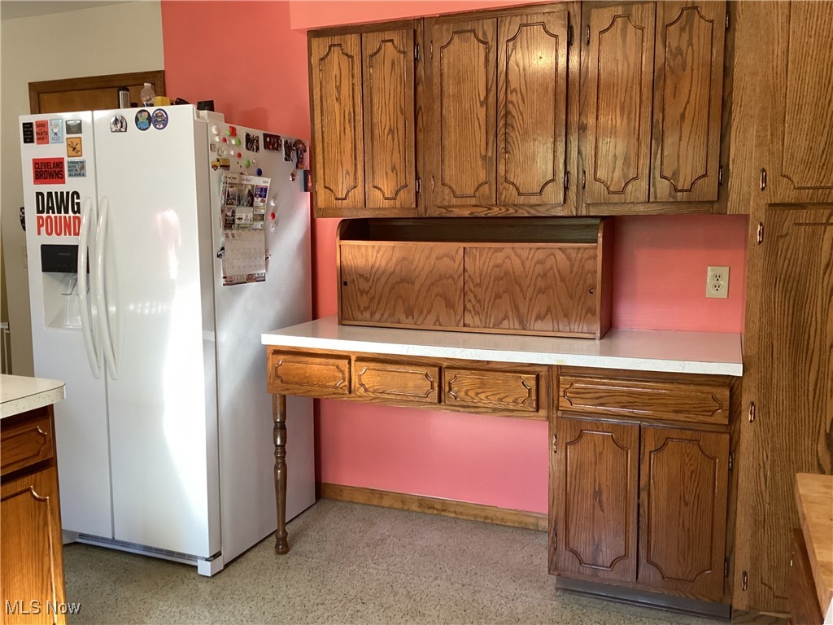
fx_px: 746
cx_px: 416
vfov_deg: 45.4
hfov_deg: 58.4
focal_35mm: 31
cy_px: 312
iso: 250
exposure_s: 1/60
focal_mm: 3.3
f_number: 2.4
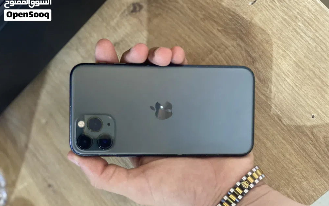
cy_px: 115
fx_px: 502
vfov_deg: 23.1
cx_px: 163
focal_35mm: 56
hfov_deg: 36.3
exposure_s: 1/32
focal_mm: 6
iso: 400
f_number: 2
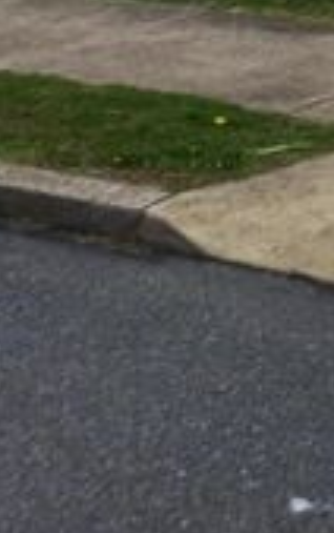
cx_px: 671
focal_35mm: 96
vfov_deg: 18.0
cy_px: -371
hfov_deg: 12.1
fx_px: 1395
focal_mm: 6.4
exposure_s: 1/834
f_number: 1.8
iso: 12
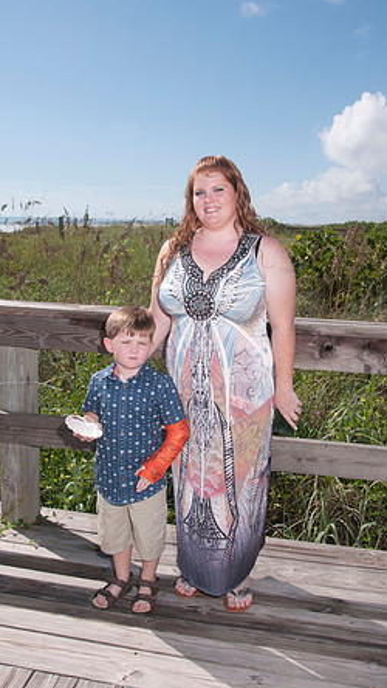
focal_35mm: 35
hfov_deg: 33.7
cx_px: 205
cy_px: 341
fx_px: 638
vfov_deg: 56.6
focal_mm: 22
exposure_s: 1/250
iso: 100
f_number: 11
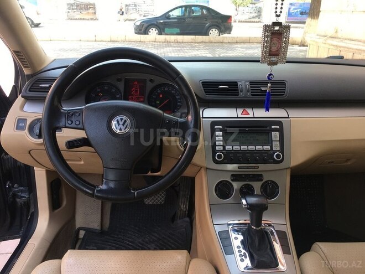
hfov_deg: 61.7
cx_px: 182
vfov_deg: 48.2
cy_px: 137
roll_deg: -0.2
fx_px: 306
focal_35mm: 29
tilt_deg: -22.5
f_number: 2.2
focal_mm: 4.15
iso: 32
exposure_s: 1/100
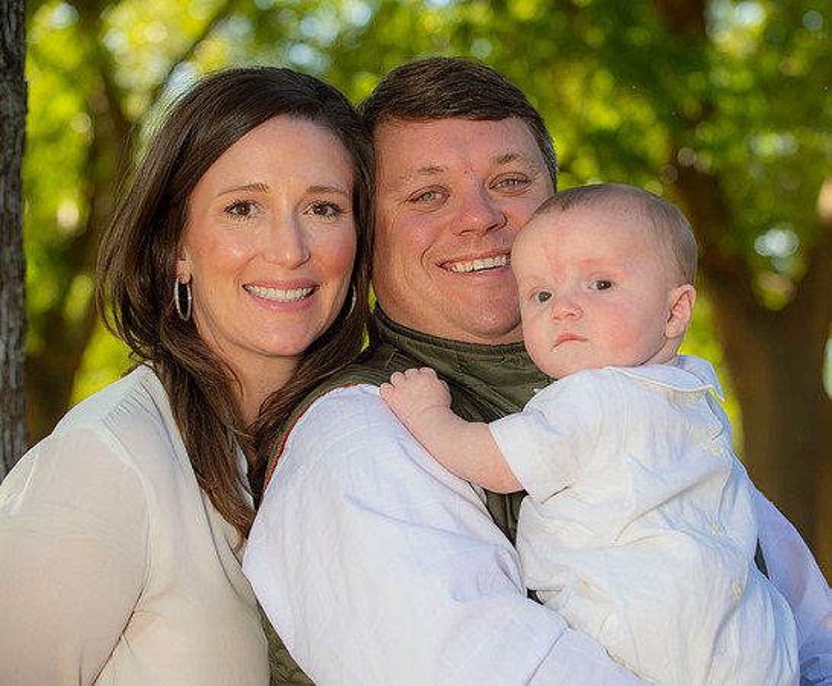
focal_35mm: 99
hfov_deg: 19.2
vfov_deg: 15.9
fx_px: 2461
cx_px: 516
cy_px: 343
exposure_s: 1/250
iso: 250
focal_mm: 86
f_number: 6.3
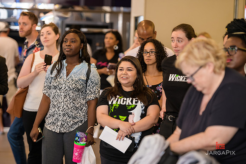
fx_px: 923
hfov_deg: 15.2
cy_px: 82
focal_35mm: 135
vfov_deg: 10.2
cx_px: 123
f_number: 3.2
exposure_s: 1/125
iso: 400
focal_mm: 135
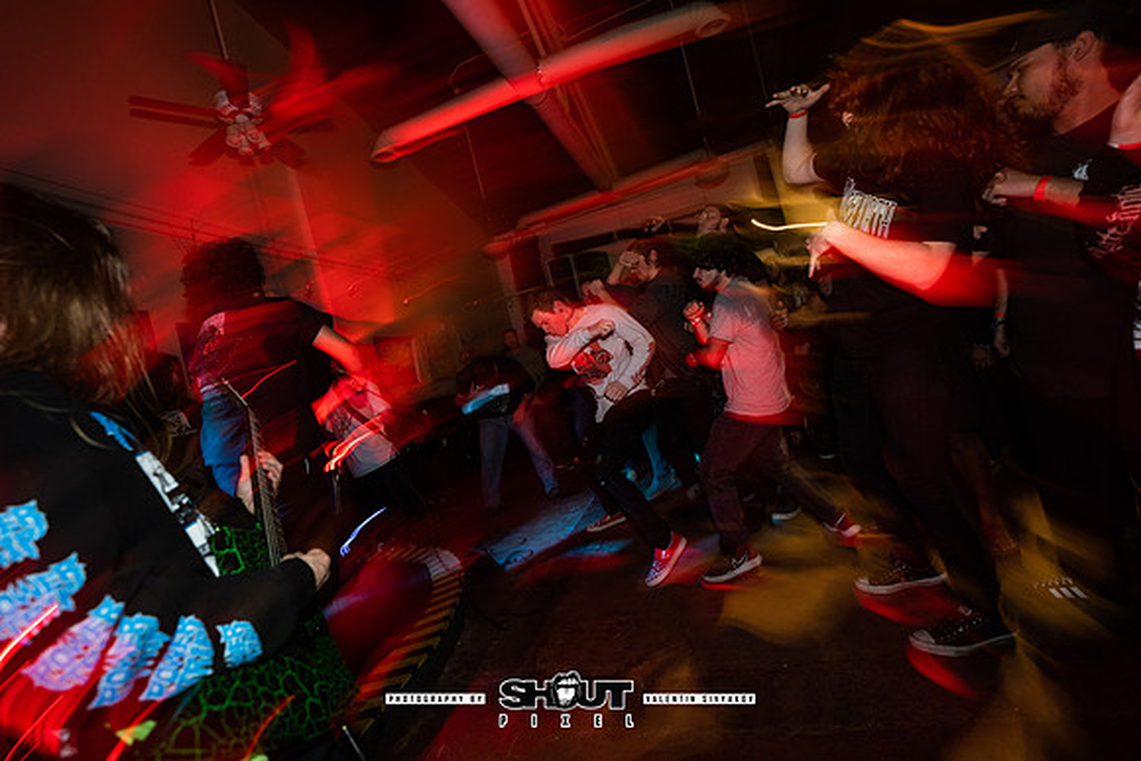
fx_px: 444
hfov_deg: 104.2
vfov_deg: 81.2
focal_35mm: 14
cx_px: 570
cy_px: 380
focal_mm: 14
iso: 800
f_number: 2.8
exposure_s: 1/13
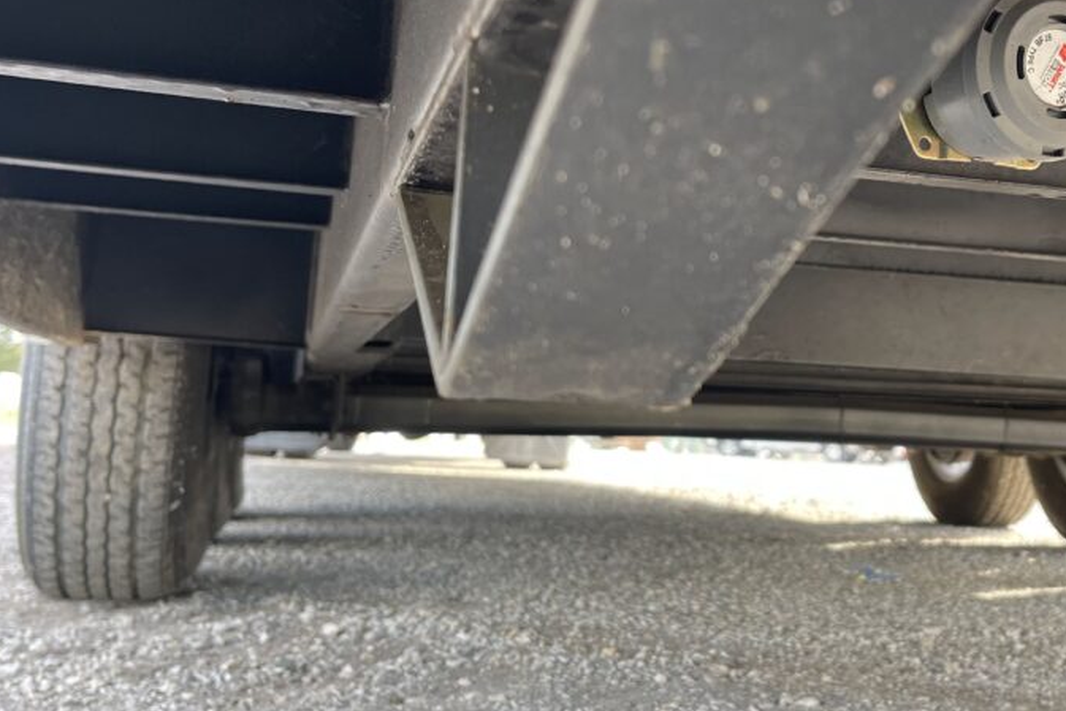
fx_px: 1392
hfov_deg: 40.6
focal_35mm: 47
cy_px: 269
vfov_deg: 28.6
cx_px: 809
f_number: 1.6
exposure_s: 1/121
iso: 64
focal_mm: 5.1
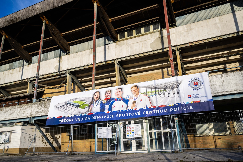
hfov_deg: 62.8
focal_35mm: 30
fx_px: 199
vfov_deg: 44.3
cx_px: 122
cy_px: 81
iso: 160
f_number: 4.5
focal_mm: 29.5
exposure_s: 1/1000
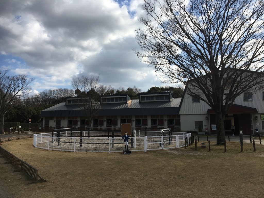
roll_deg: -0.8
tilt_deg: +5.7
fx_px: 221
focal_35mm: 29
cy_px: 99
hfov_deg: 61.7
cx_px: 132
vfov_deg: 48.2
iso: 25
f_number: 2.2
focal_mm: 4.15
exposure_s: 1/2404
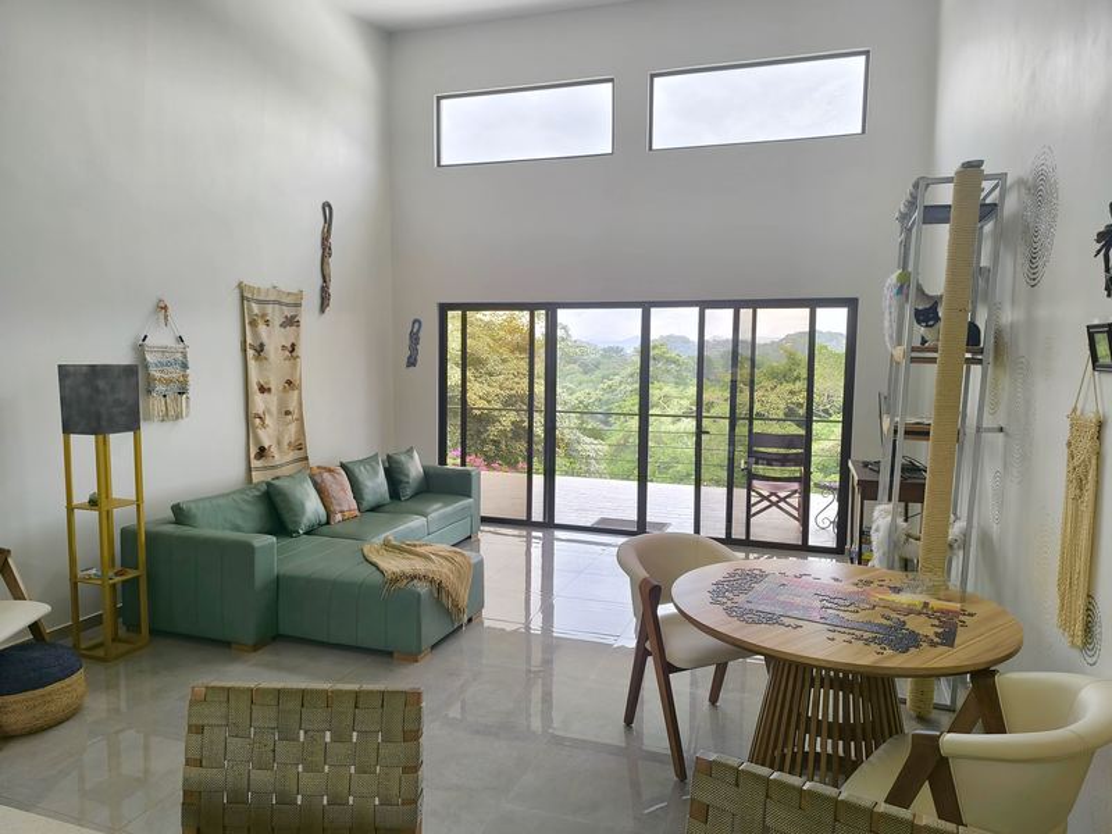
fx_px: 739
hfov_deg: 73.9
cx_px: 556
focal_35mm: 23
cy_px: 417
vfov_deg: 58.9
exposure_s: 1/100
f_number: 1.65
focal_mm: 6.14
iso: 80
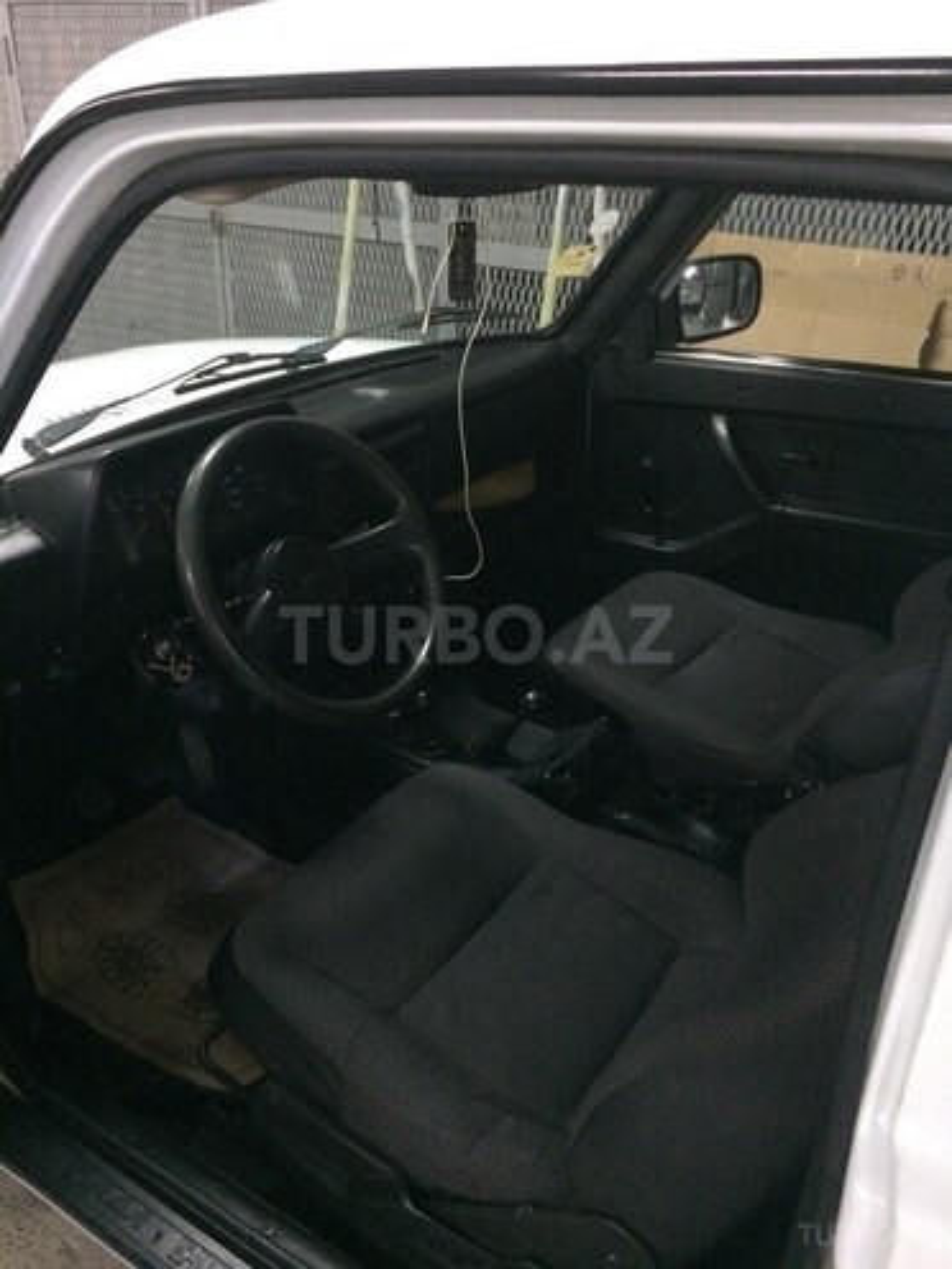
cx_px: 476
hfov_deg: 48.2
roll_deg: -0.8
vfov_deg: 61.7
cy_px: 634
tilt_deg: -25.9
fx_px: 1063
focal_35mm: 29
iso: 400
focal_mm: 4.15
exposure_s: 1/17
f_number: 2.2
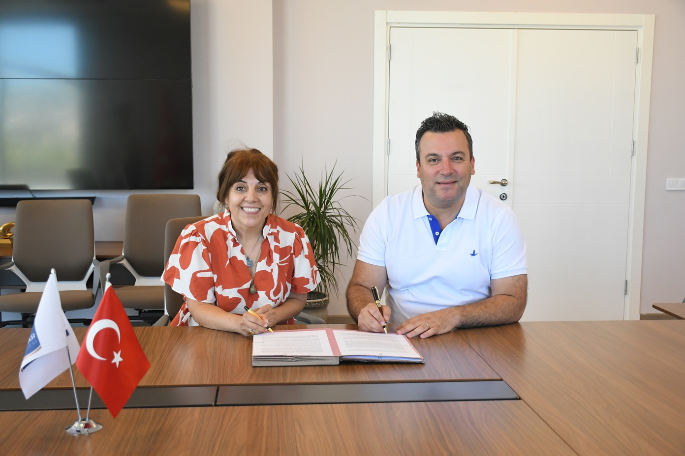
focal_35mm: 40
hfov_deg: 48.5
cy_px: 228
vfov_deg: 33.4
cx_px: 342
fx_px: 761
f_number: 4.5
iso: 1600
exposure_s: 1/400
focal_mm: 27
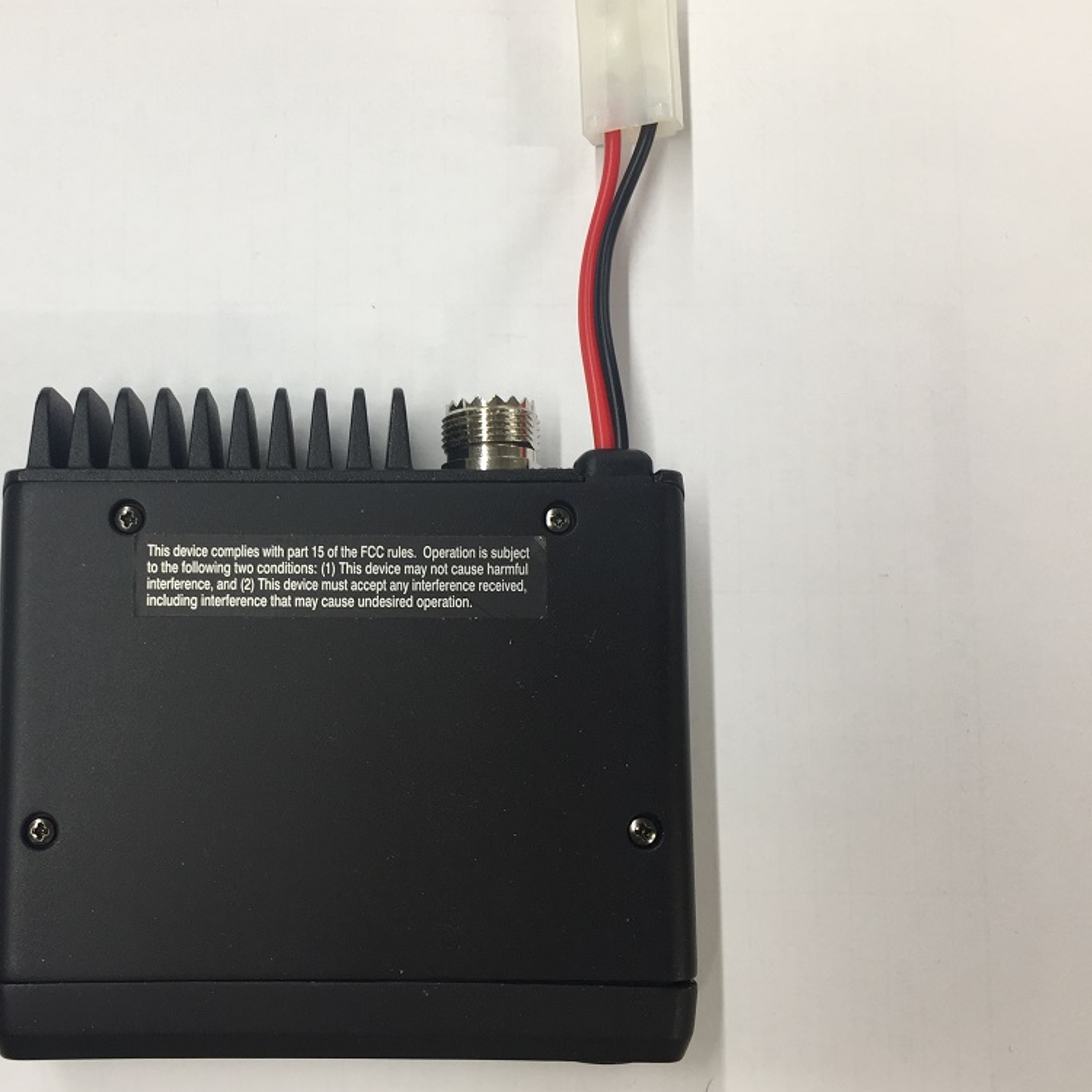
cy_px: 553
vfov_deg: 47.2
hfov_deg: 46.5
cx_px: 370
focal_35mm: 35
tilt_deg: -85.1
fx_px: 1249
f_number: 2.2
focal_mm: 4.15
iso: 40
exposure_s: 1/50
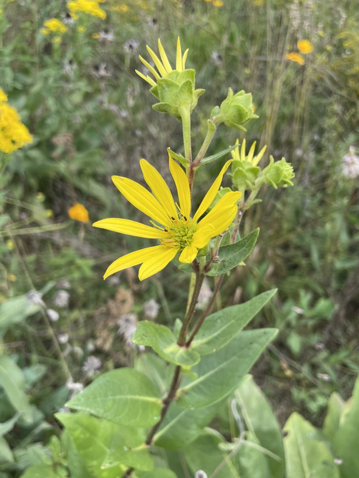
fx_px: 401
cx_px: 185
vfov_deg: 61.6
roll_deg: -2.8
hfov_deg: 48.2
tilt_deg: -41.2
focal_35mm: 29
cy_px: 248
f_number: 1.6
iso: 32
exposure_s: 1/1135
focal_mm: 4.2
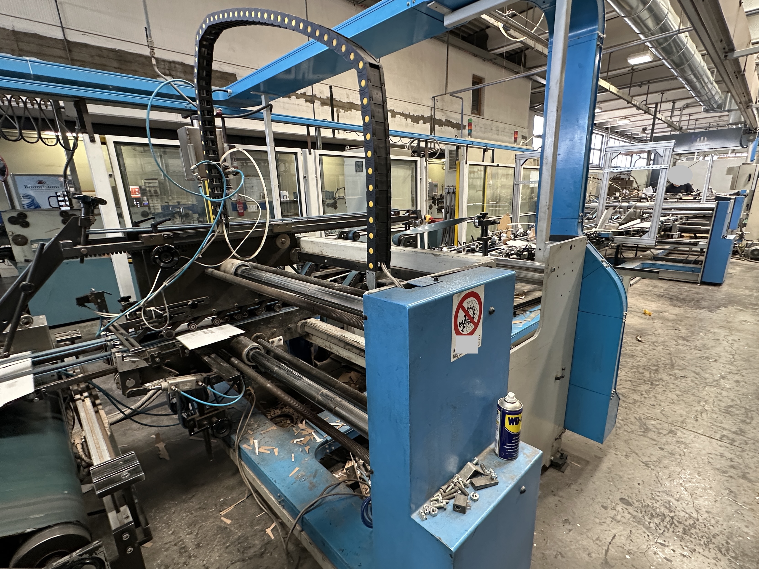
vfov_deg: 74.7
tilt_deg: -15.0
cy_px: 300
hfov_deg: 91.0
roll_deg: +1.8
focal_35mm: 17
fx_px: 373
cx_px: 391
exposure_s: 1/50
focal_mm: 2.22
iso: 320
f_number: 2.2
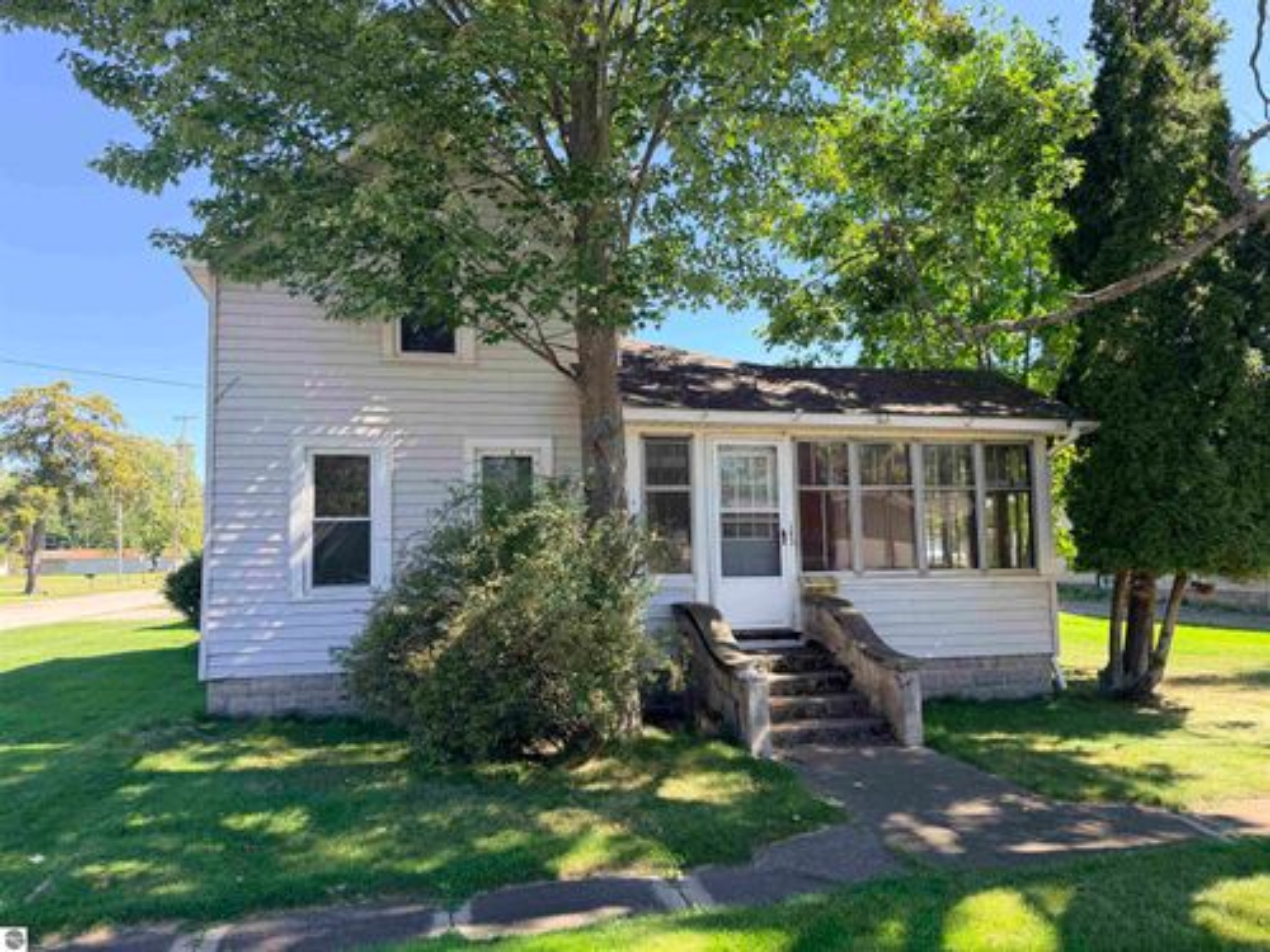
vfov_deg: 56.8
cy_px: 476
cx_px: 635
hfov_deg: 71.6
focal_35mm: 24
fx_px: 881
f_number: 1.78
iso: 100
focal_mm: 6.76
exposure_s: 1/840
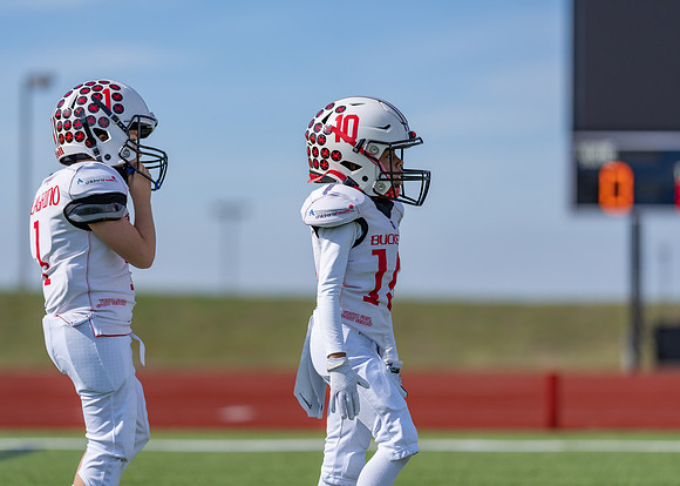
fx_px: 2800
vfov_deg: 9.9
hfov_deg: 13.8
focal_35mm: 145
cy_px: 243
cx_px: 340
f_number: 1.8
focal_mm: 135
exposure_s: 1/8000
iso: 100
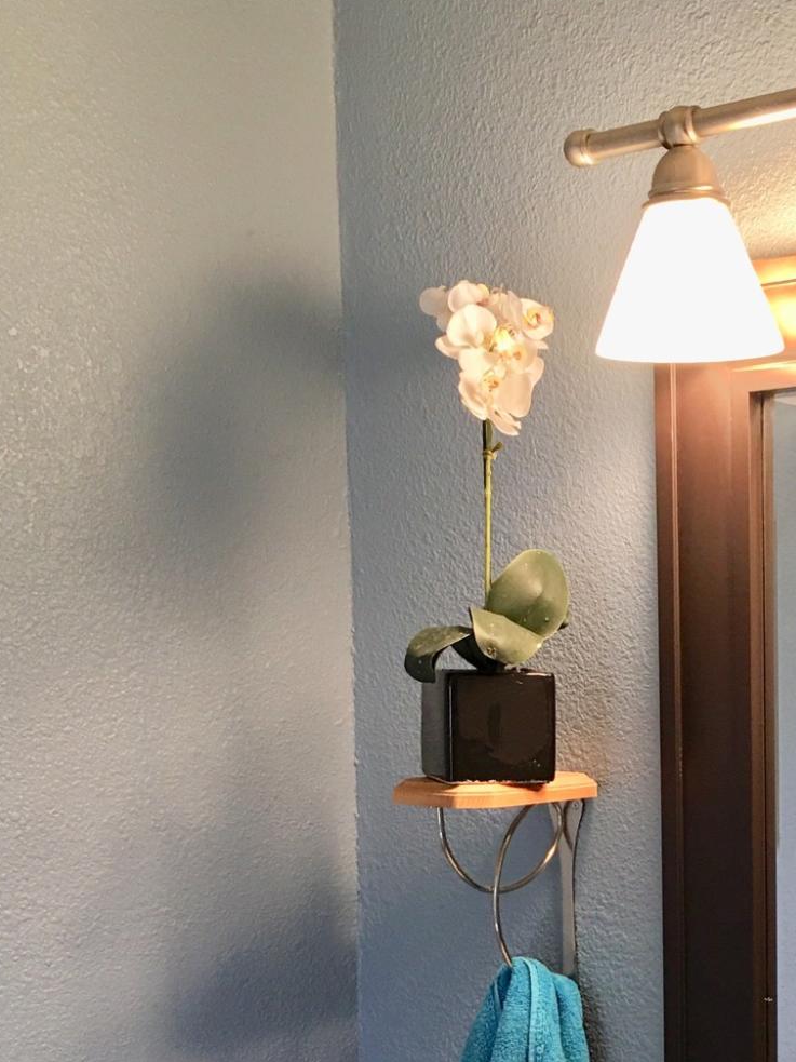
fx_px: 1809
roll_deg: -0.4
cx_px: 716
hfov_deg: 24.1
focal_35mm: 59
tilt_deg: -6.4
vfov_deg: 31.8
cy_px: 865
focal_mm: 4.15
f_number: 2.2
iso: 40
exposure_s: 1/30
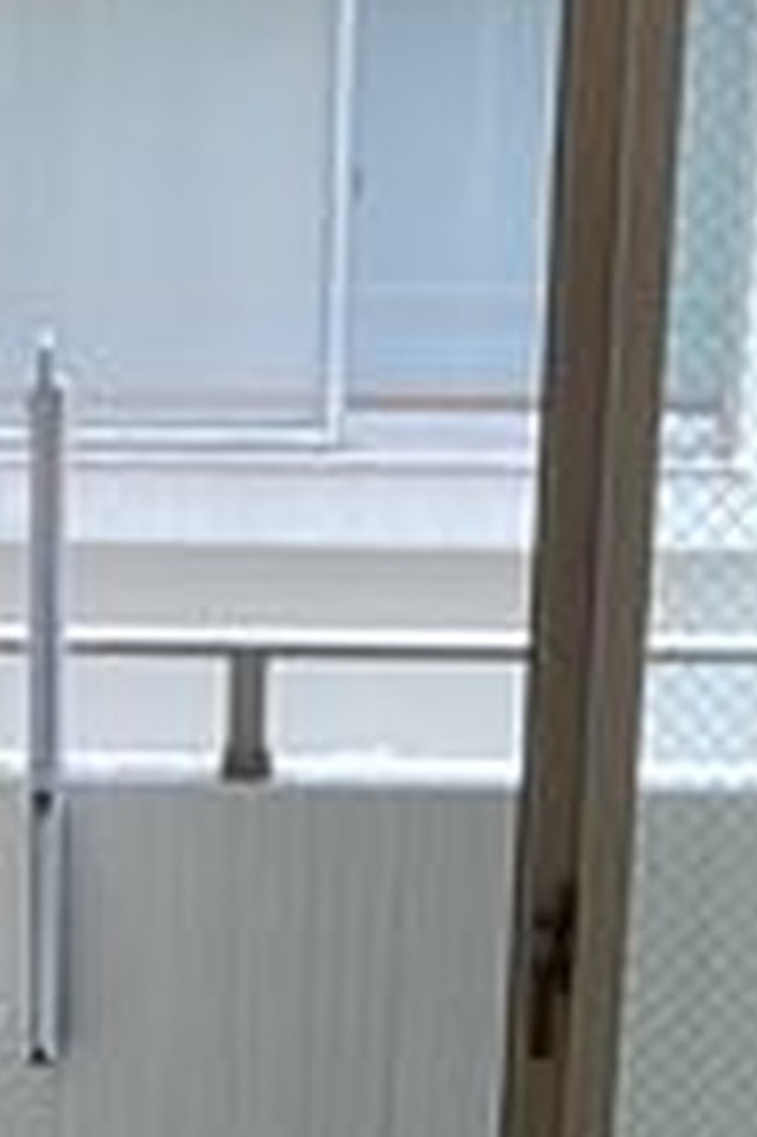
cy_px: 1835
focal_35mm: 123
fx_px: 3883
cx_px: -11
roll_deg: -0.9
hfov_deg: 11.0
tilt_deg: -21.9
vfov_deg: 15.1
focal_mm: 4.25
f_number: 1.8
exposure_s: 1/50
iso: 160
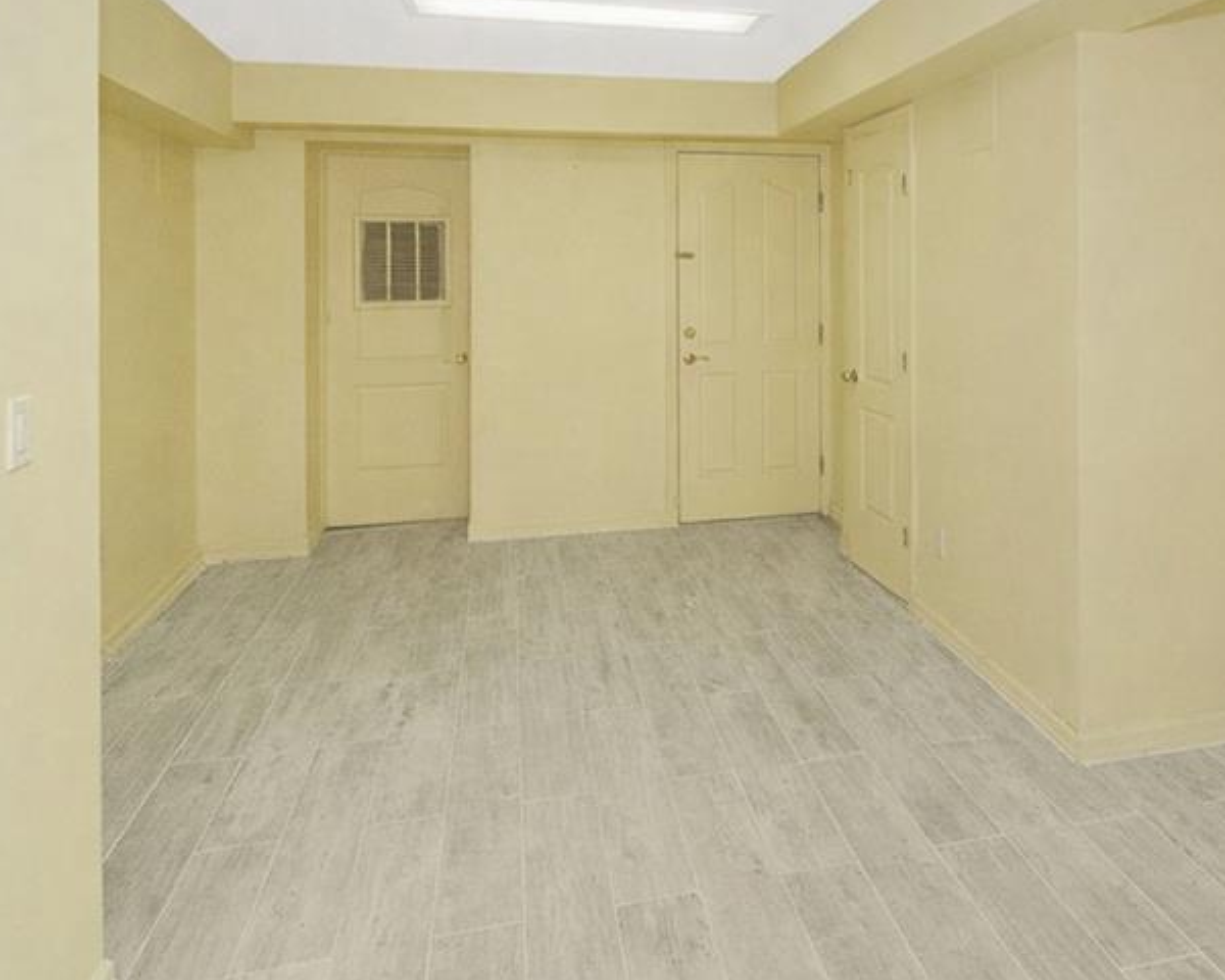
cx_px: 827
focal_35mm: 24
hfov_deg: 68.1
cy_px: 327
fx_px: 870
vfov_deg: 57.5
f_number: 7.1
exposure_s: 1/100
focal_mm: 10
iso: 1250
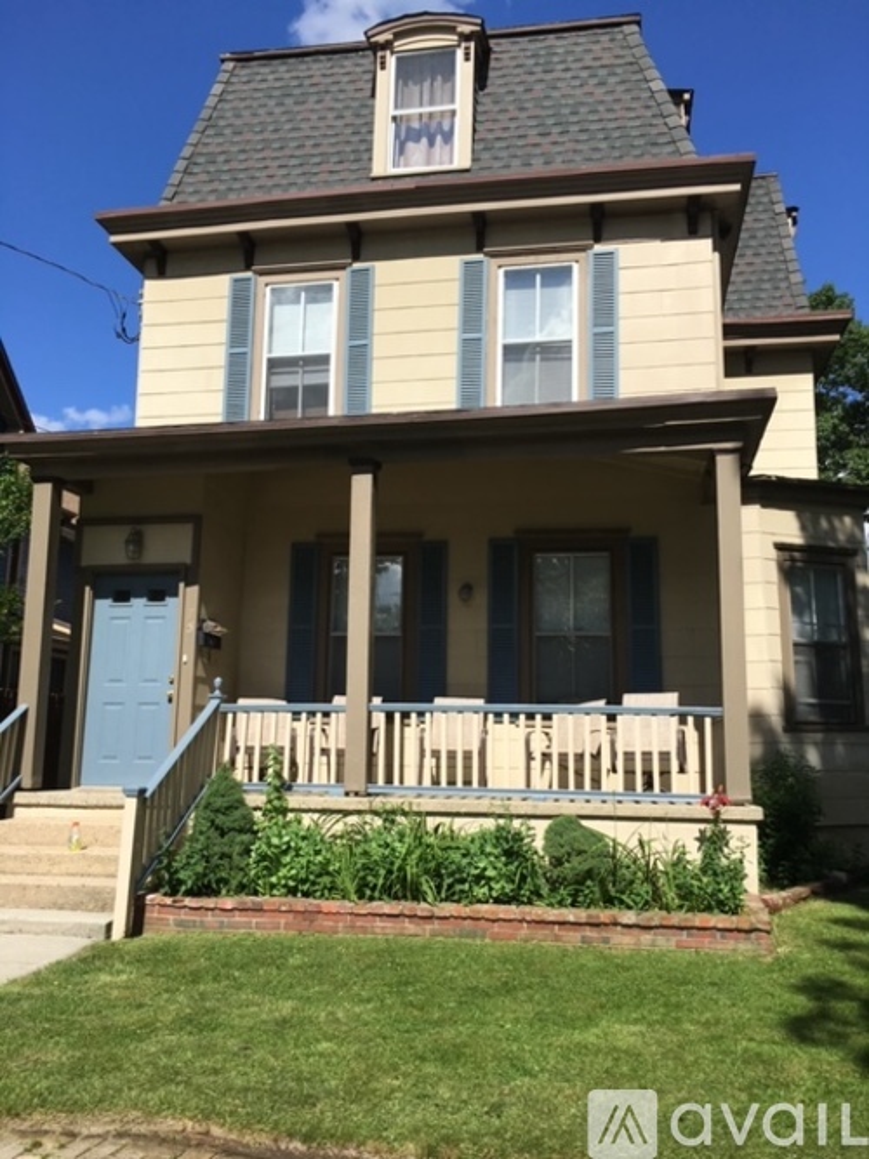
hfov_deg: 48.2
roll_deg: -2.9
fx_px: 971
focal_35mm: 29
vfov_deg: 61.7
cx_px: 434
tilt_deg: +7.7
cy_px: 580
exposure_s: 1/2024
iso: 25
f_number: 2.2
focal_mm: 4.15
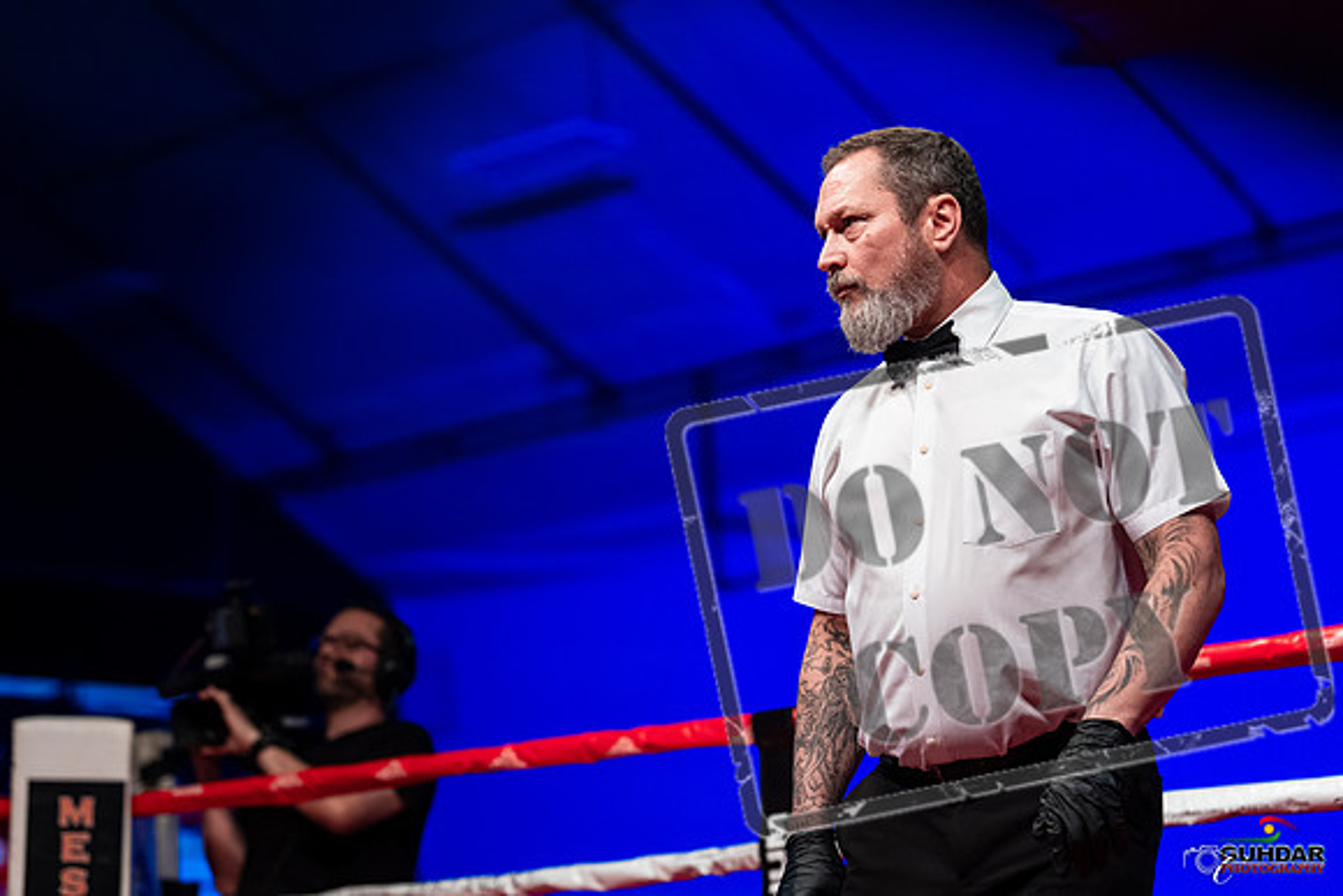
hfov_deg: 21.5
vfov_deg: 14.4
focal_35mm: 95
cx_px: 672
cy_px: 448
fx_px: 3545
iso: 4000
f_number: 3.2
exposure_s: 1/1000
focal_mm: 95
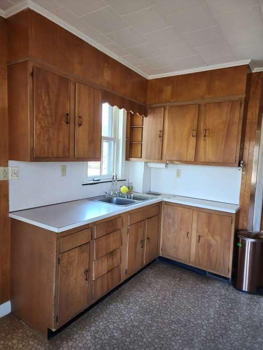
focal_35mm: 23
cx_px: 132
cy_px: 175
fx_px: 233
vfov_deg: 73.9
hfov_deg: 58.9
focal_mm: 6.4
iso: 250
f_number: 1.8
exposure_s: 1/60
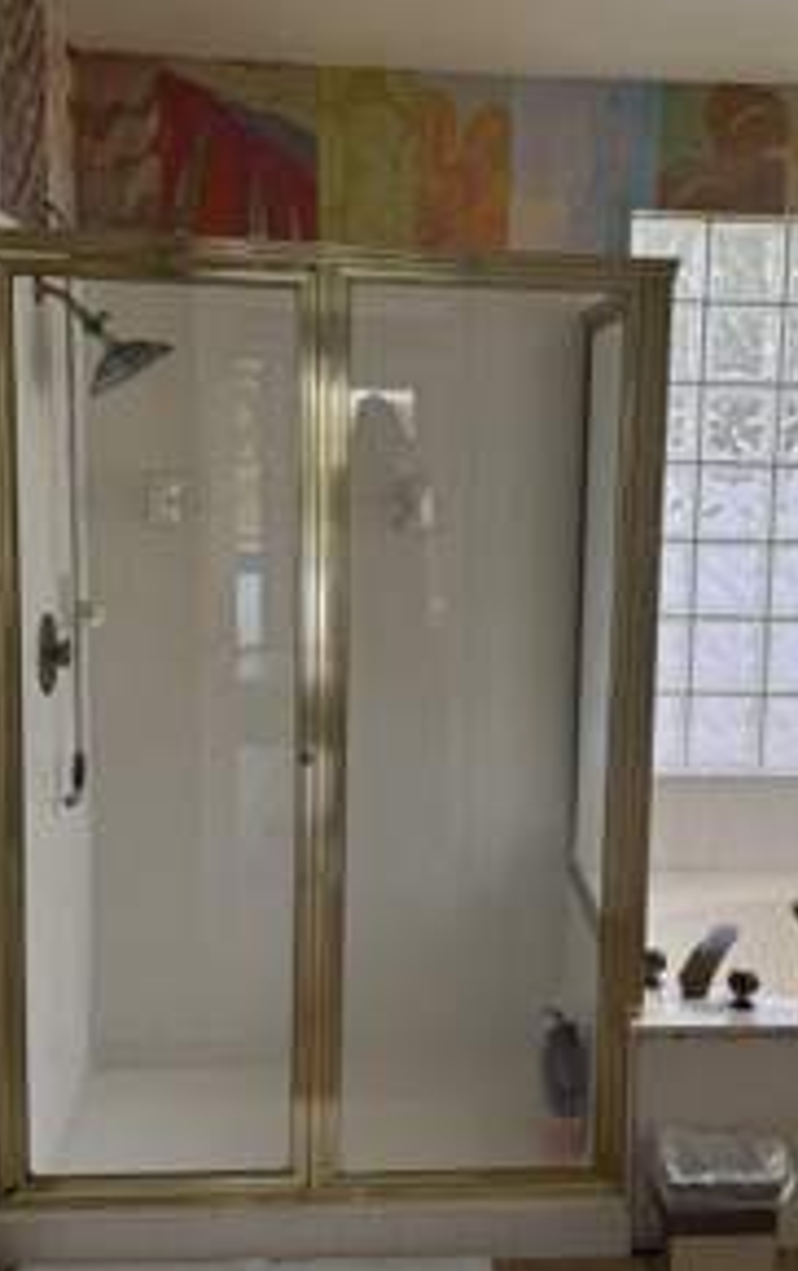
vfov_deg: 47.1
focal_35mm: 42
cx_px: 526
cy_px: 642
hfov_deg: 30.4
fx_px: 1457
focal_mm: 6.76
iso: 80
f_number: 1.78
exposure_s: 1/412
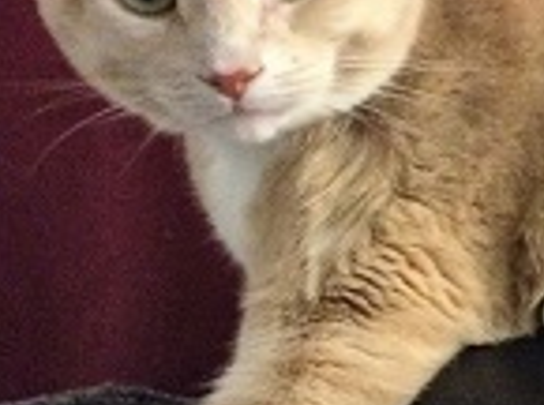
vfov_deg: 18.3
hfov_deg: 23.1
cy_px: 294
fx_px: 1254
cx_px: 593
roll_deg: -2.3
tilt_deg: -7.5
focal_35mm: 80
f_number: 2.2
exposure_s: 1/15
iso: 500
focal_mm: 4.15
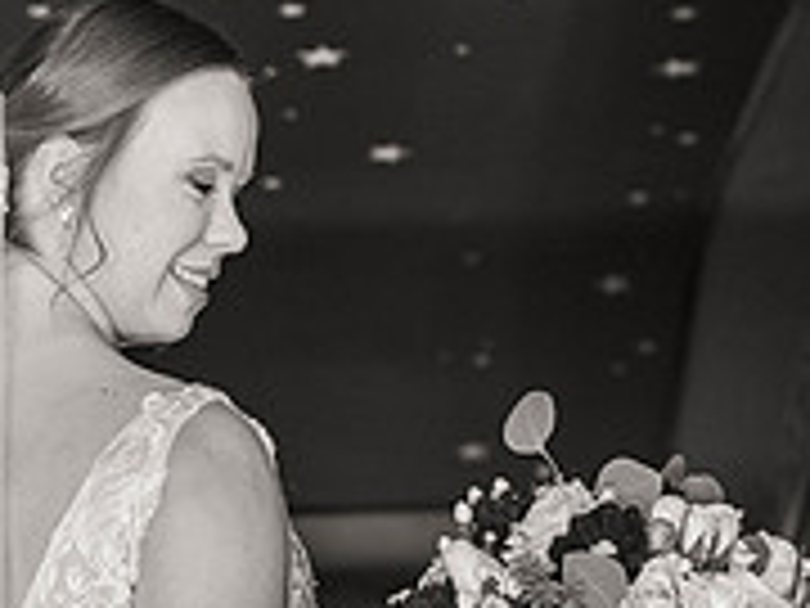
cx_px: 144
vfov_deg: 14.9
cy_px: 245
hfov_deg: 19.6
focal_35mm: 99
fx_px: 2317
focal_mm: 32
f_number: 2.8
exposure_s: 1/200
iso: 2000
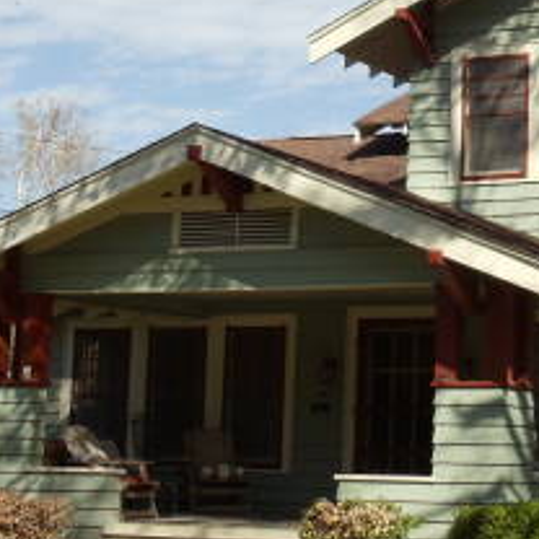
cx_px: 555
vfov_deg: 12.8
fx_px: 2396
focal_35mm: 136
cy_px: 150
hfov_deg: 12.7
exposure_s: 1/250
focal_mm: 6.81
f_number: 7.5
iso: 100
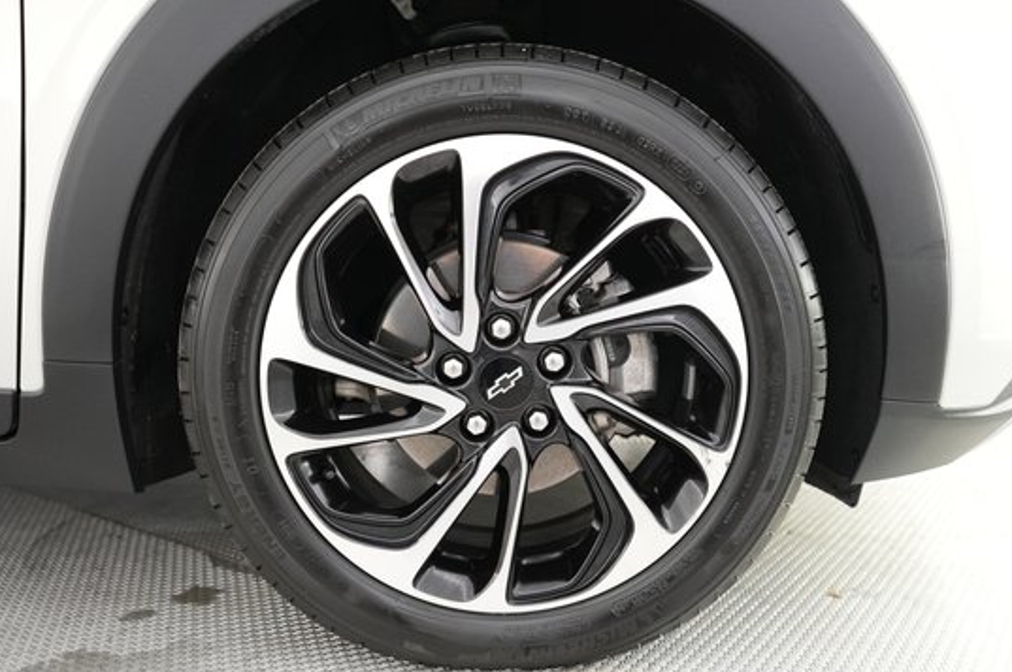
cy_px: 386
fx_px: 871
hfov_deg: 60.3
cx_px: 503
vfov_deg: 42.1
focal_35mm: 31
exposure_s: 1/60
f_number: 2.8
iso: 2500
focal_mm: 26
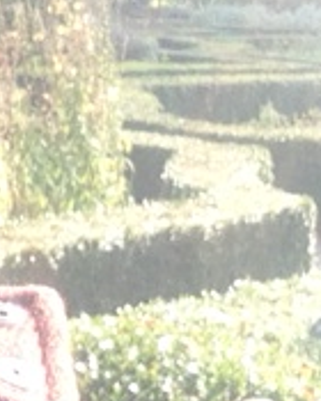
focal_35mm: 125
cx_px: -323
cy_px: 23
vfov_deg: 15.2
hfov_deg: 11.2
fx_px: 1484
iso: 32
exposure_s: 1/120
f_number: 2.4
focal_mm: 2.18
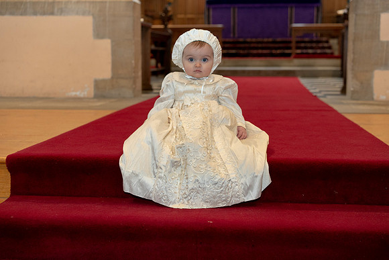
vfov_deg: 24.6
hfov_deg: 36.2
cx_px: 194
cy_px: 130
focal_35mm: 55
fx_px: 594
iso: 3200
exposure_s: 1/160
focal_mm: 55
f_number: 4
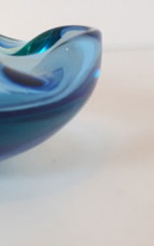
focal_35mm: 71
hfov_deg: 16.6
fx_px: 476
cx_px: -81
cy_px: 57
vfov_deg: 28.5
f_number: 1.9
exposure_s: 1/33
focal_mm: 3.6
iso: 200
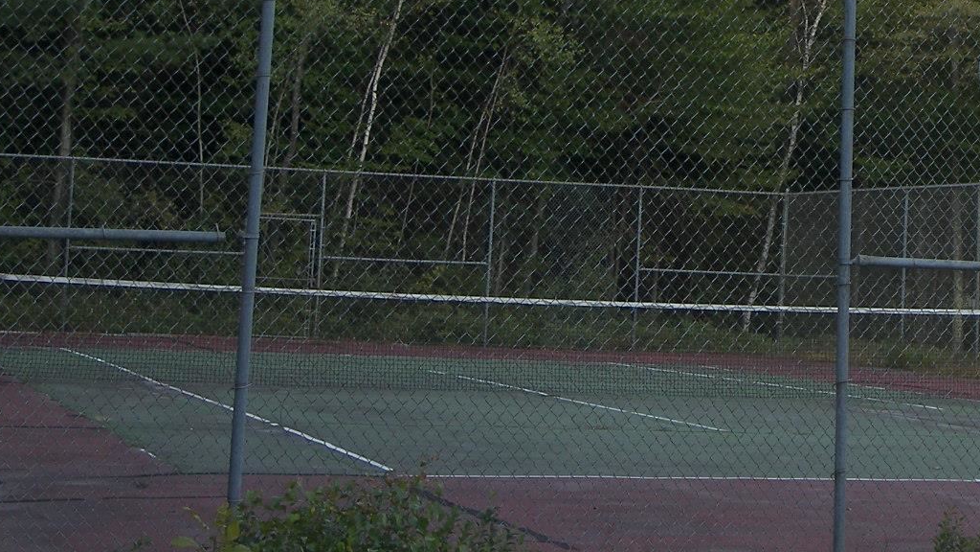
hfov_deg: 19.3
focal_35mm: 109
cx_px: 891
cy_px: 77
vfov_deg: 11.1
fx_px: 2832
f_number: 3.6
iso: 50
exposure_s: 1/100
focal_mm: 10.5
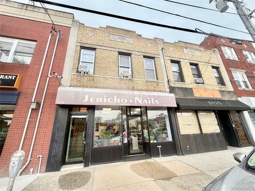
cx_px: 128
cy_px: 96
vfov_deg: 85.7
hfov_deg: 102.1
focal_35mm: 14
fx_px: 103
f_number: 2.2
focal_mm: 2.22
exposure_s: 1/155
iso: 40
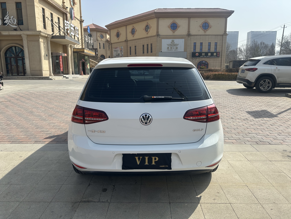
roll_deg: +0.5
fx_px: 202
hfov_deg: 71.6
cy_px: 110
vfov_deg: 56.8
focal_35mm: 24
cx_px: 146
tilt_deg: -9.0
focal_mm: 6.86
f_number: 1.78
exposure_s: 1/4545
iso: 80
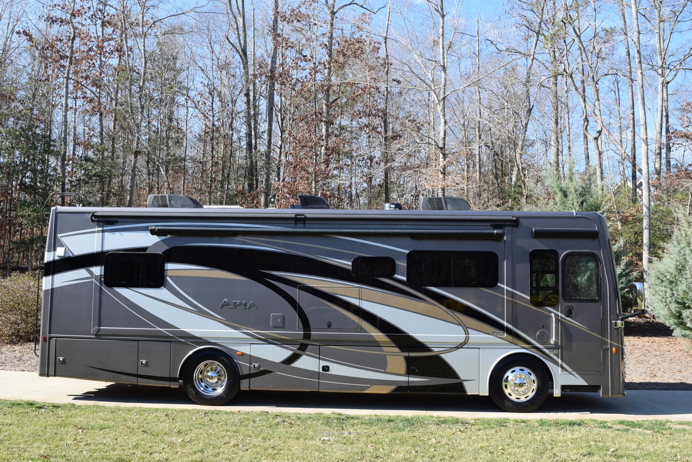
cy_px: 231
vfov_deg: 38.4
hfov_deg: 55.1
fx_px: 663
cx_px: 346
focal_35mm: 34
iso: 250
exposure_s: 1/250
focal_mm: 23
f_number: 8
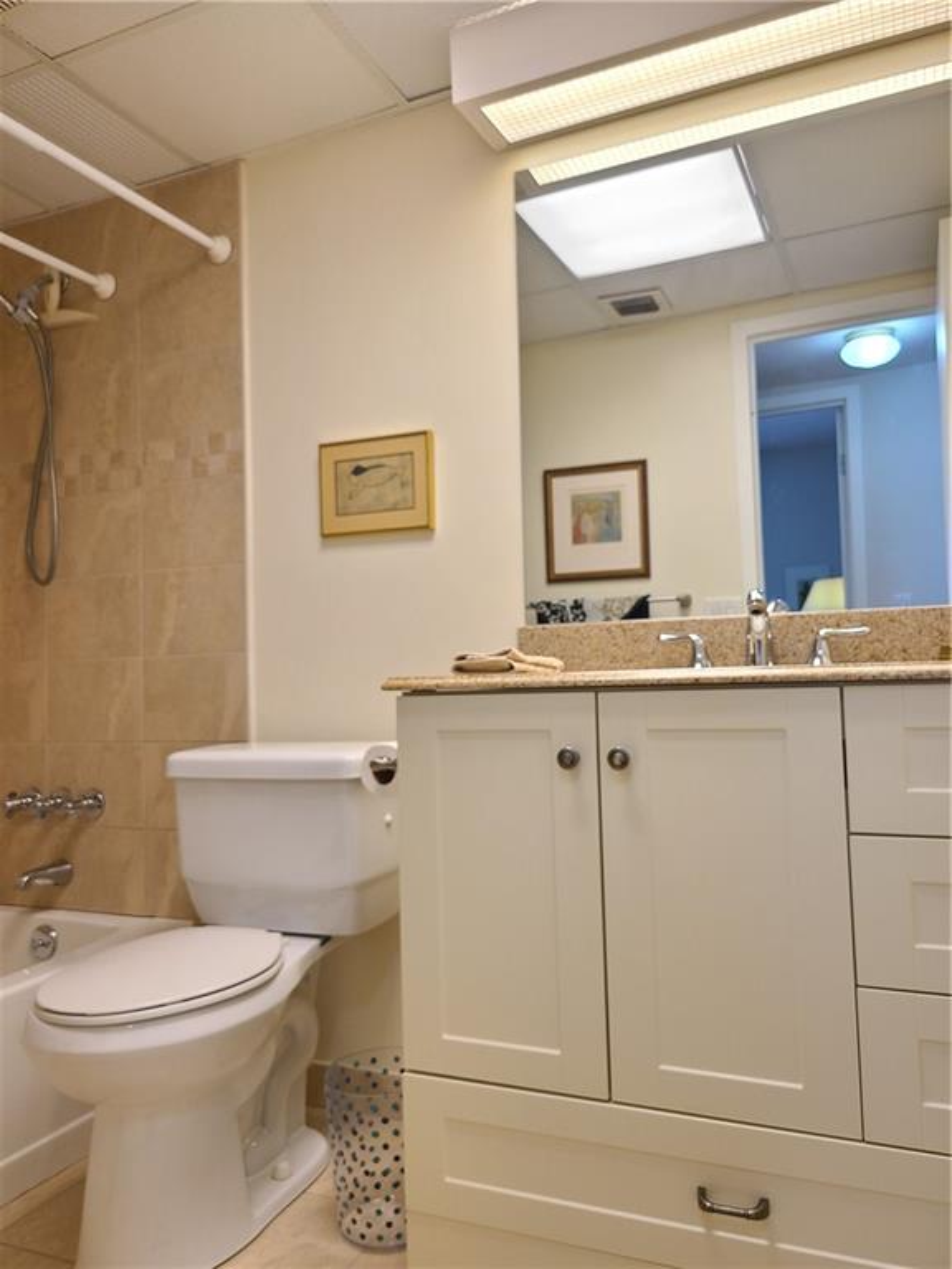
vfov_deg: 67.3
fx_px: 953
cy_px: 634
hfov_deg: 53.1
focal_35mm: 26
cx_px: 476
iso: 80
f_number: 1.8
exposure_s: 1/59
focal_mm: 5.4
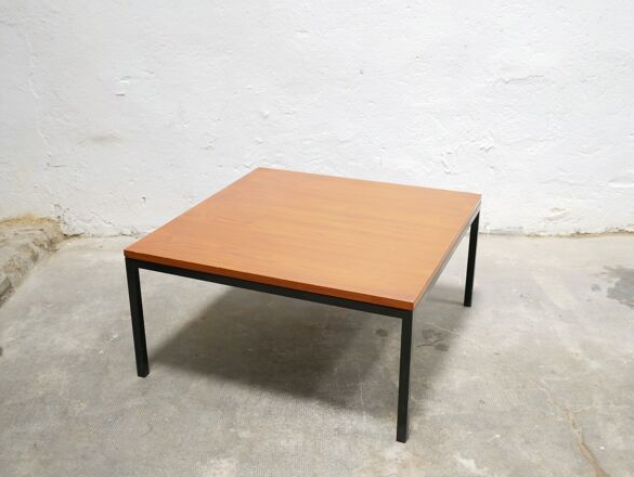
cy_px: 243
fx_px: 752
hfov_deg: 45.7
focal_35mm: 41
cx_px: 324
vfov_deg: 35.2
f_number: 1.7
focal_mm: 20
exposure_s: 1/60
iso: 500
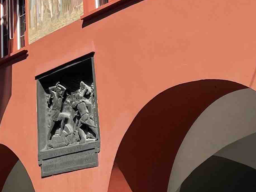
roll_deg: +0.4
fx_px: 850
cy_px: -33
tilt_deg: +20.2
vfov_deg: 12.6
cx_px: -14
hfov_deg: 16.7
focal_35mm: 115
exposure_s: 1/3300
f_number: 1.6
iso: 32
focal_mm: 4.2
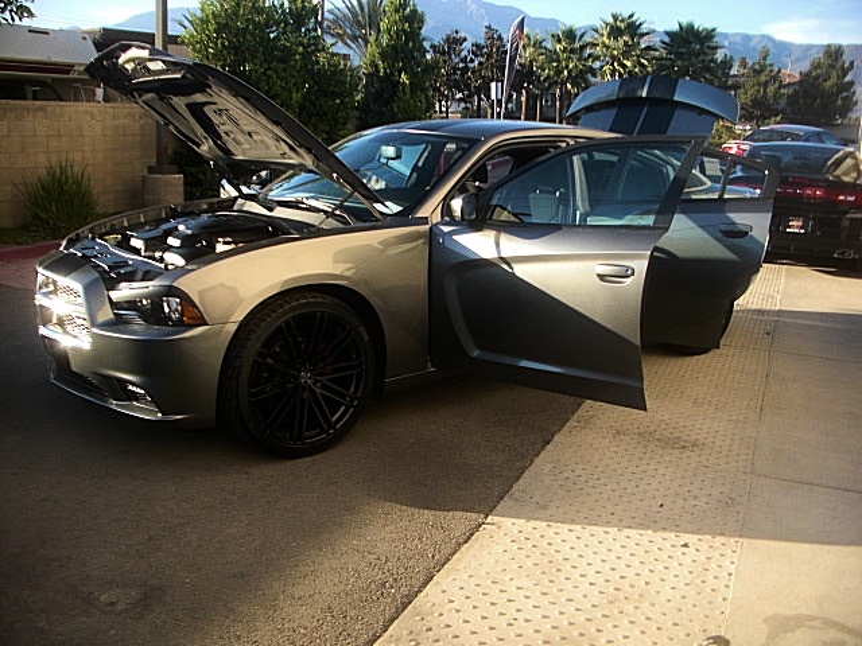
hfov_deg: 51.4
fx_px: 896
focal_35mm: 36
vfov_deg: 39.7
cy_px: 323
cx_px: 431
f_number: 2.8
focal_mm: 6.3
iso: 50
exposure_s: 1/200
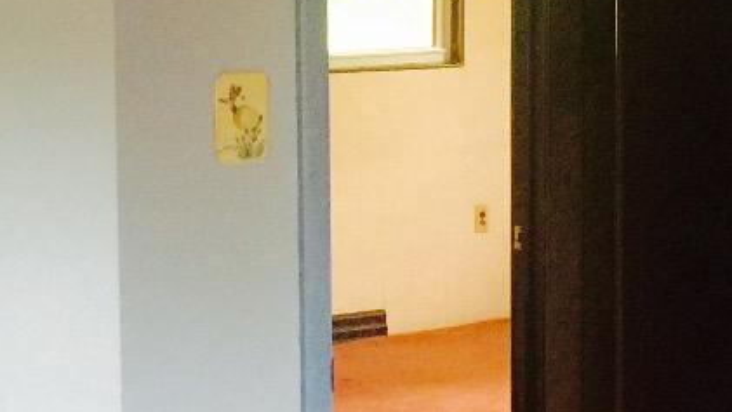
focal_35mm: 108
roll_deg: +1.6
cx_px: 209
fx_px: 2097
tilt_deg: -6.8
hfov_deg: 19.7
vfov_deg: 11.2
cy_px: 191
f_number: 2.2
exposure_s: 1/15
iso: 125
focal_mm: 4.15
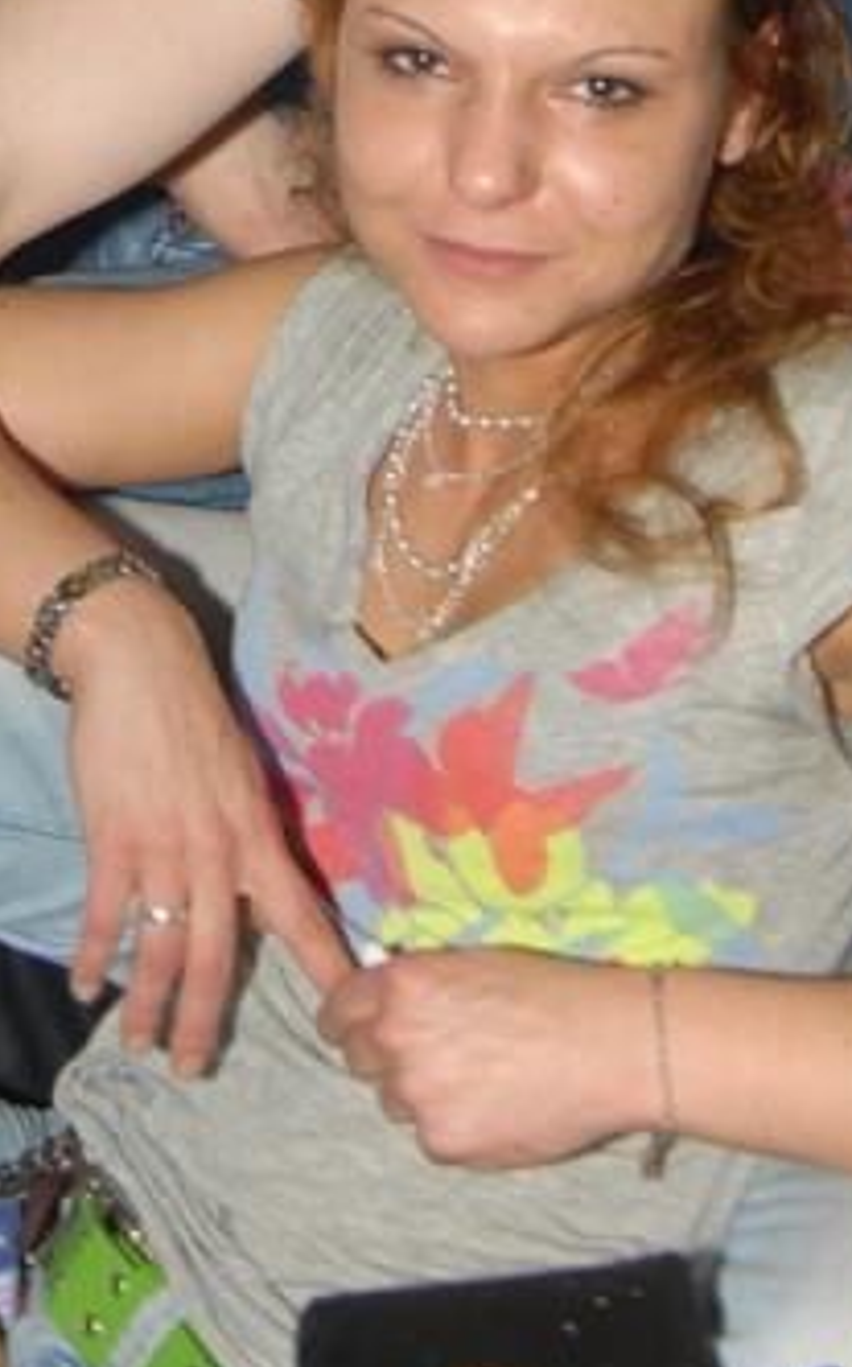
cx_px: 255
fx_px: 3163
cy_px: -119
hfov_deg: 15.3
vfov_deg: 23.0
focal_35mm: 85
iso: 200
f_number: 5.6
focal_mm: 24
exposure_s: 1/5
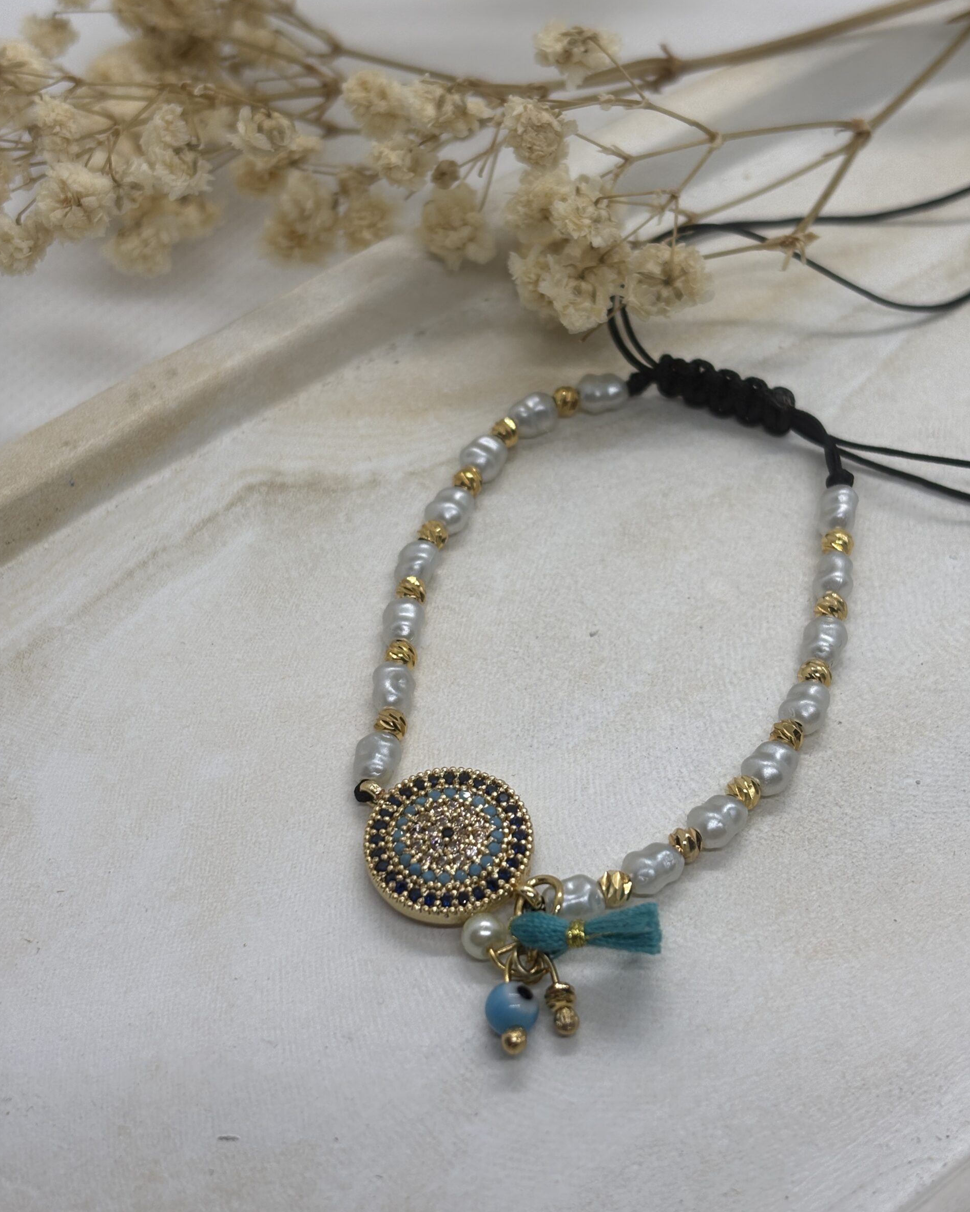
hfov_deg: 27.6
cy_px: 577
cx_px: 488
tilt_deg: -50.3
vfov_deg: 34.1
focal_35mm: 55
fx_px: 1973
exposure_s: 1/519
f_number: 1.6
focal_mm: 5.96
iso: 32
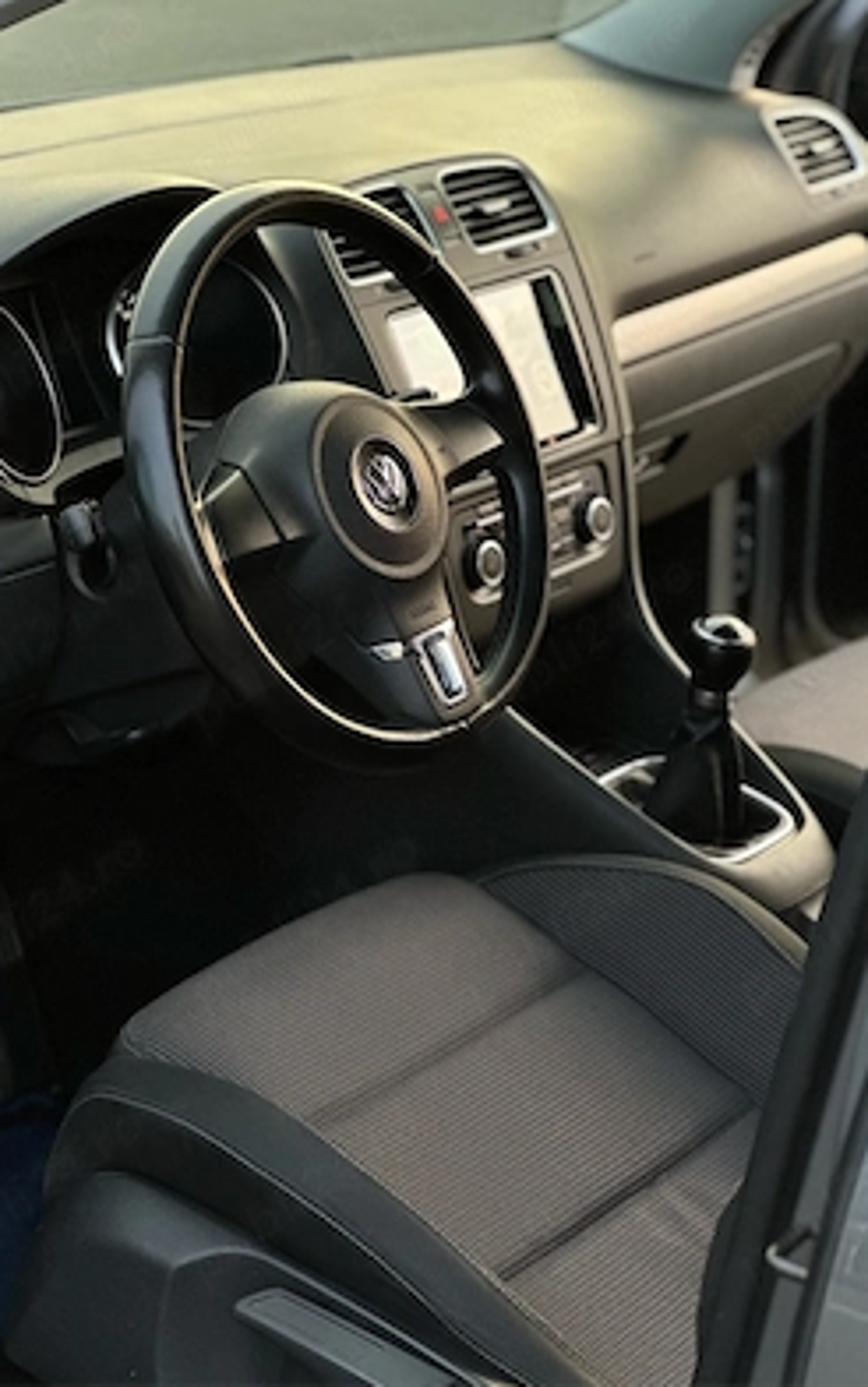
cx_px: 374
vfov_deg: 24.9
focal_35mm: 83
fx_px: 3138
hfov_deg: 15.7
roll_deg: -0.5
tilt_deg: -17.8
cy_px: 688
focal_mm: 9
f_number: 2.8
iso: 200
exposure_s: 1/33
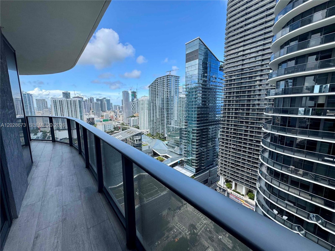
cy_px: 126
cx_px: 168
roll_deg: +0.2
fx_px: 135
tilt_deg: -8.5
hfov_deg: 102.1
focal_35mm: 14
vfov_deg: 85.7
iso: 50
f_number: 2.2
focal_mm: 2.22
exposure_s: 1/548
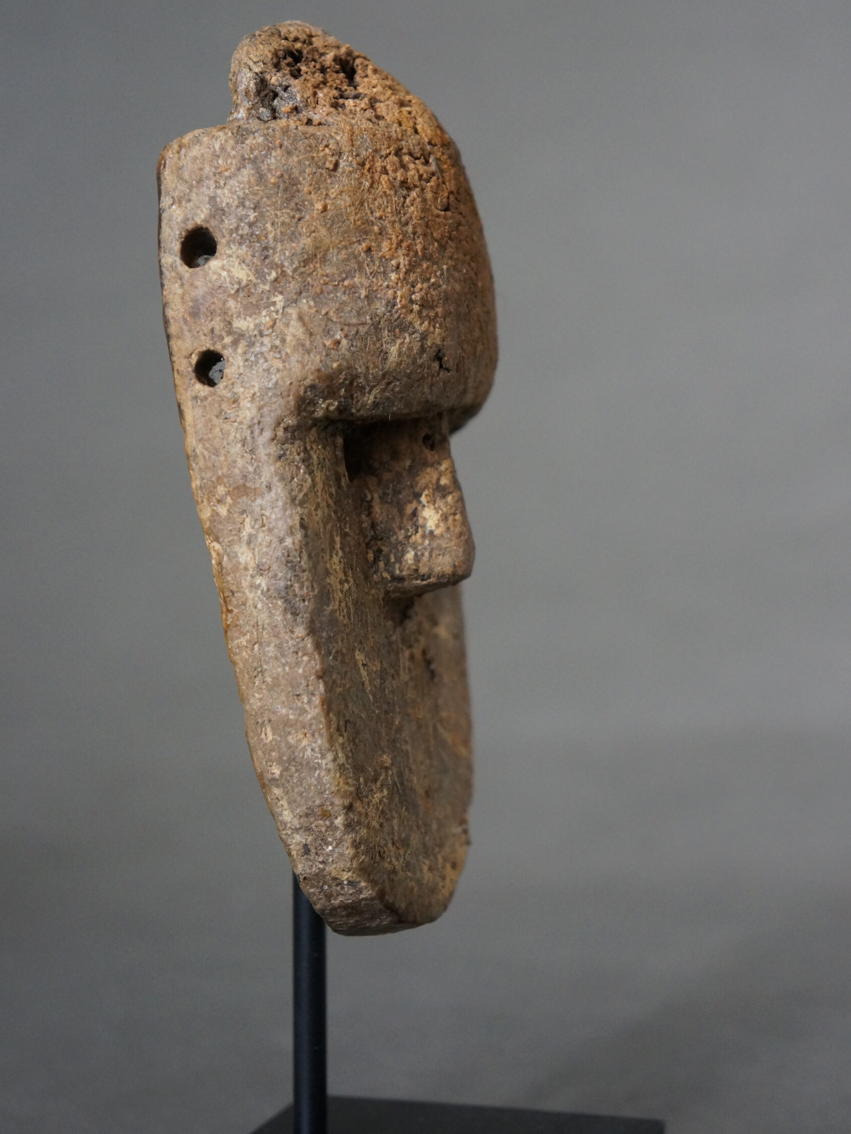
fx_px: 2214
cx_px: 421
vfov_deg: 28.7
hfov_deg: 21.8
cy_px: 505
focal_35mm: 68
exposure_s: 1/160
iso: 1600
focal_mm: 41
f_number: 4.5
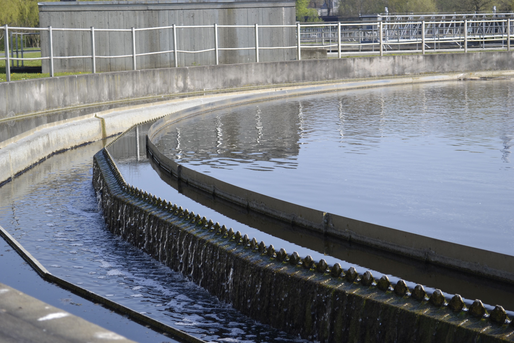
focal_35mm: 82
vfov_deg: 16.6
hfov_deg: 24.6
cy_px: 172
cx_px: 257
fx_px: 1178
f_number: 7.1
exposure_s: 1/200
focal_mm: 55
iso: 100
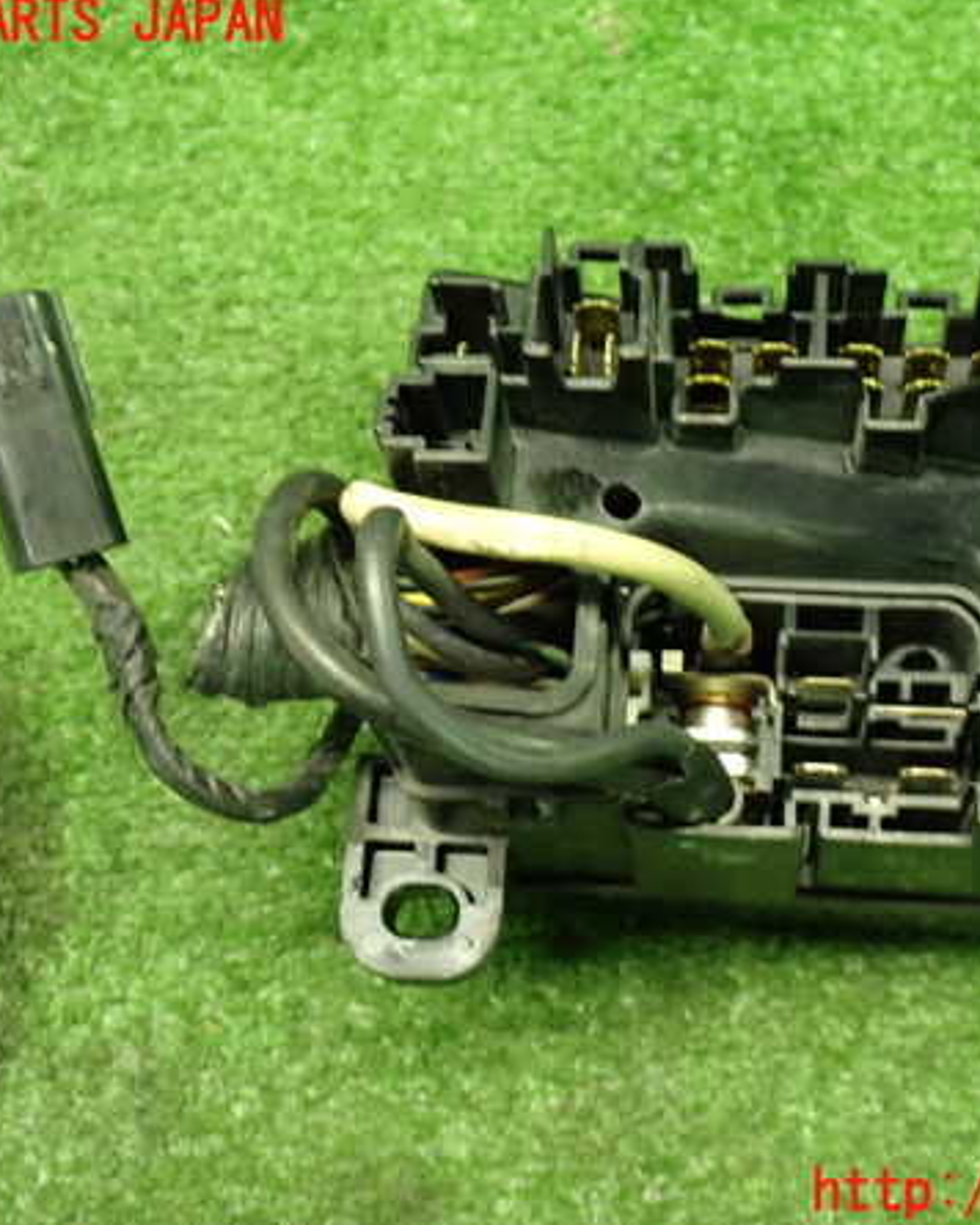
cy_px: 608
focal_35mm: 50
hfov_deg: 30.1
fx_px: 1813
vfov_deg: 37.3
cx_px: 608
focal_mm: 6.83
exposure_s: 1/40
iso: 800
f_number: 2.7
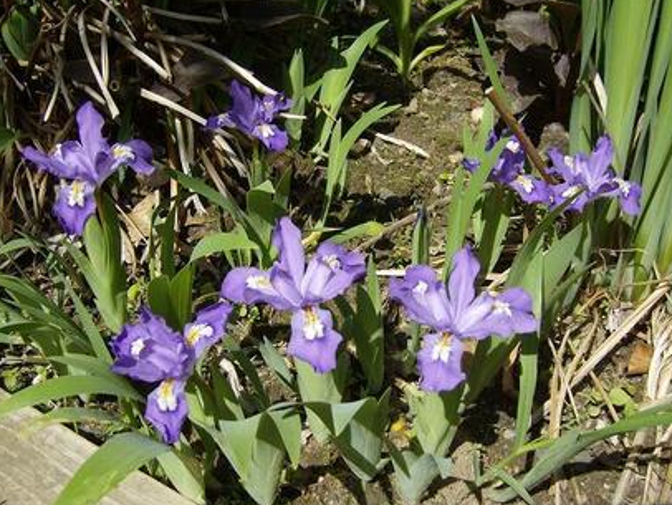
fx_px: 758
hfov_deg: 47.8
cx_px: 331
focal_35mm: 39
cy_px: 253
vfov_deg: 36.9
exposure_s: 1/625
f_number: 4.7
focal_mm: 6
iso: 100
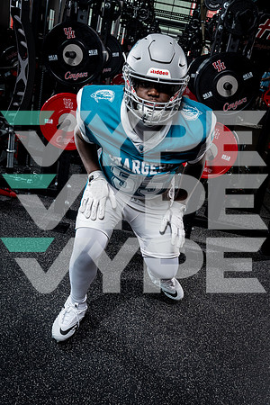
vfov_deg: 54.4
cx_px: 135
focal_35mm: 35
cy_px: 202
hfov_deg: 37.9
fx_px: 394
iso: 640
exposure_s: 1/250
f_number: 9
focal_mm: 35
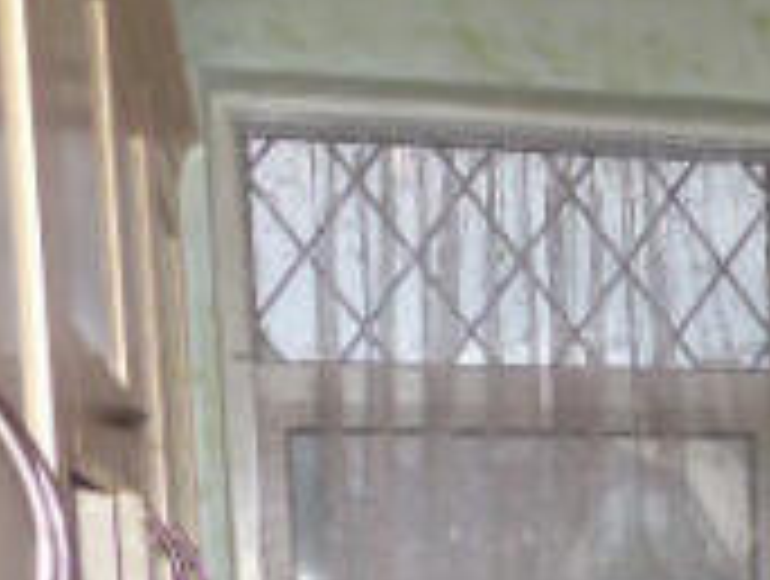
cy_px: 857
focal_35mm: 85
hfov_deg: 21.3
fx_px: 1895
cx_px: 934
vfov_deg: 16.0
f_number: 2.8
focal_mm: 4.5
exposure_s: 1/60
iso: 100
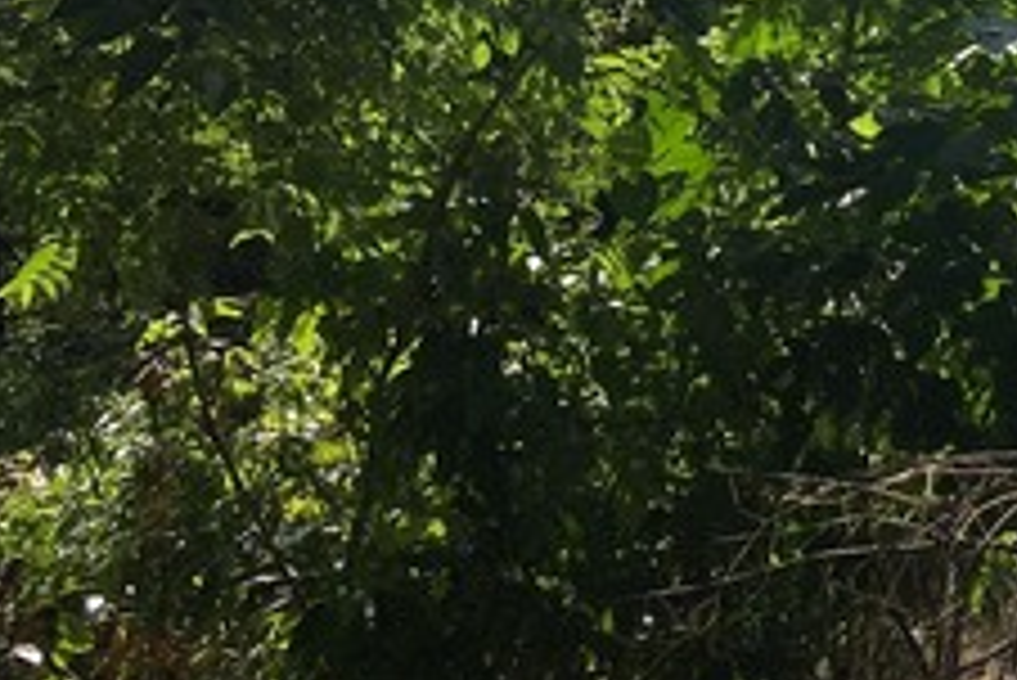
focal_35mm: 86
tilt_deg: -3.4
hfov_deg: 21.8
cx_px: 1233
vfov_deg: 14.3
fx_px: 2431
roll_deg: -1.5
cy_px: -495
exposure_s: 1/5747
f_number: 1.8
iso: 32
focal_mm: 4.25
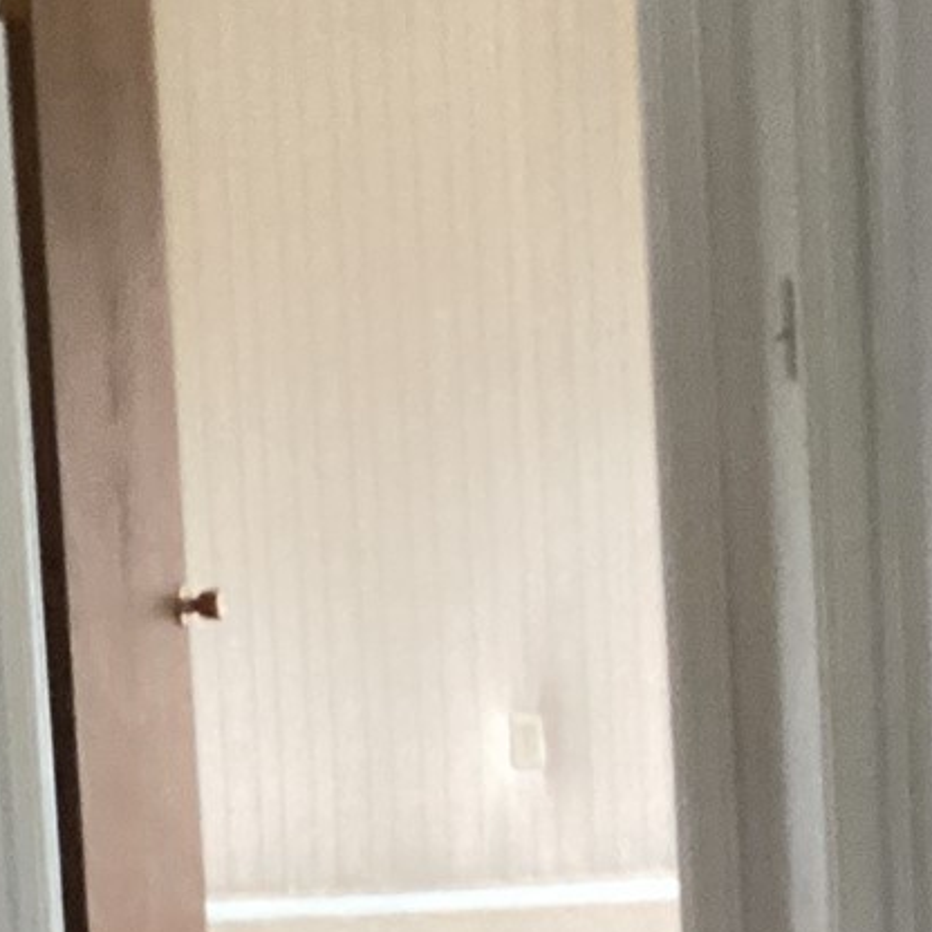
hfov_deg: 12.8
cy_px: 641
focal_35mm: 135
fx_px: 4112
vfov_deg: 12.9
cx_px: 92
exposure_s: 1/30
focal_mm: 3.3
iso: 640
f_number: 2.4
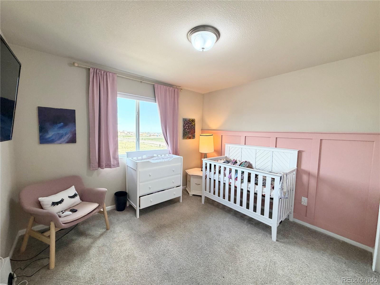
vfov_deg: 85.7
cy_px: 142
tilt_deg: -4.0
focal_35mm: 14
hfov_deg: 102.1
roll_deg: -1.3
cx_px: 190
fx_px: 154
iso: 250
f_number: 2.2
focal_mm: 2.22
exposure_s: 1/120
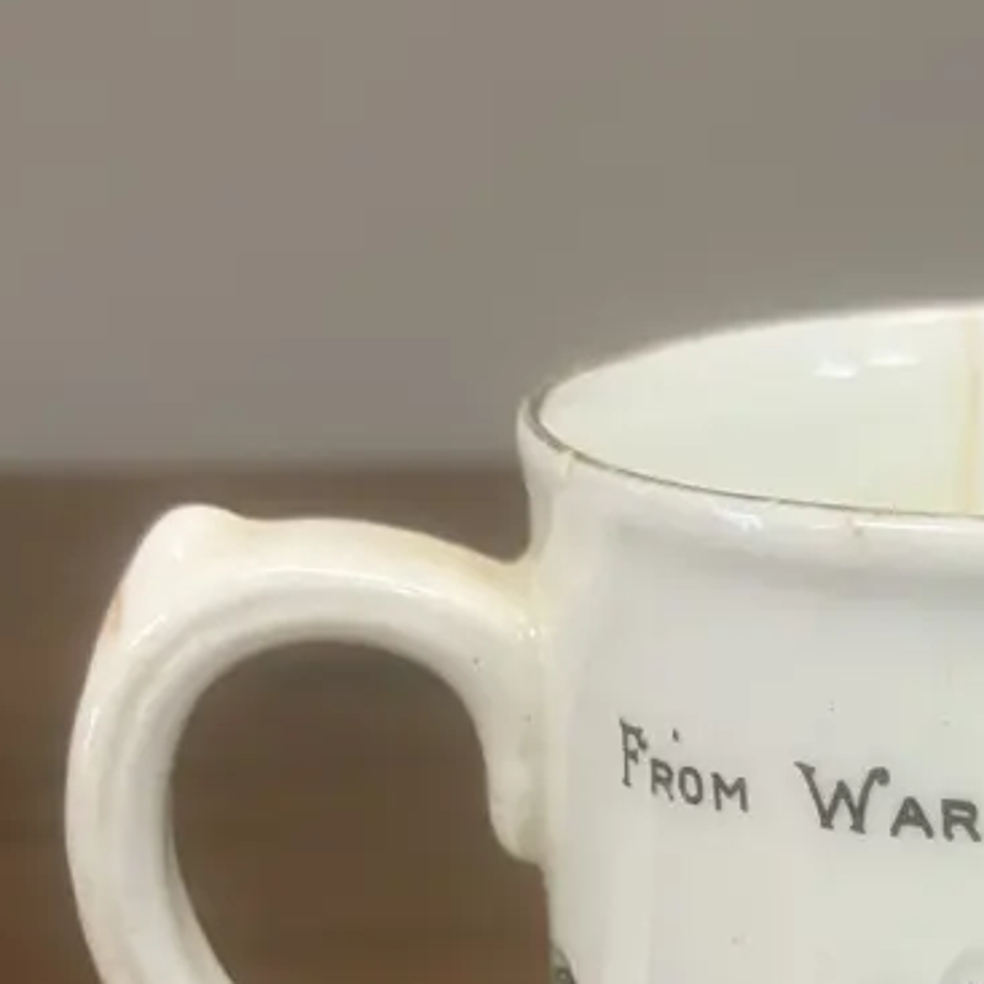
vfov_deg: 23.7
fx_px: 2219
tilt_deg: -24.4
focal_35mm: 69
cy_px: 1024
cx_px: 965
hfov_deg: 24.0
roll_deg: +0.8
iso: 100
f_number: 1.8
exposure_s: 1/50
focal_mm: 3.99
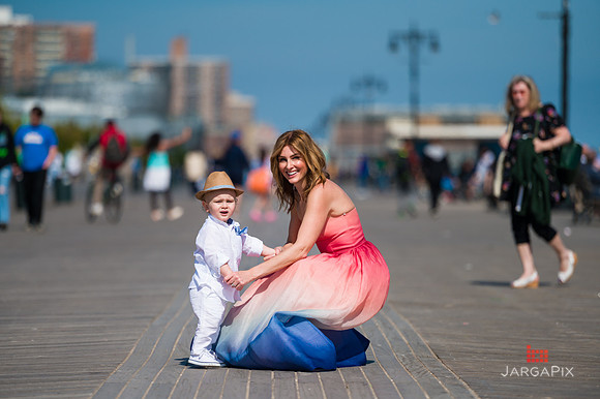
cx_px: 300
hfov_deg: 10.3
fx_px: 3331
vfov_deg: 6.9
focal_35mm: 200
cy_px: 200
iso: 200
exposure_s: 1/8000
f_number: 3.2
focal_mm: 200
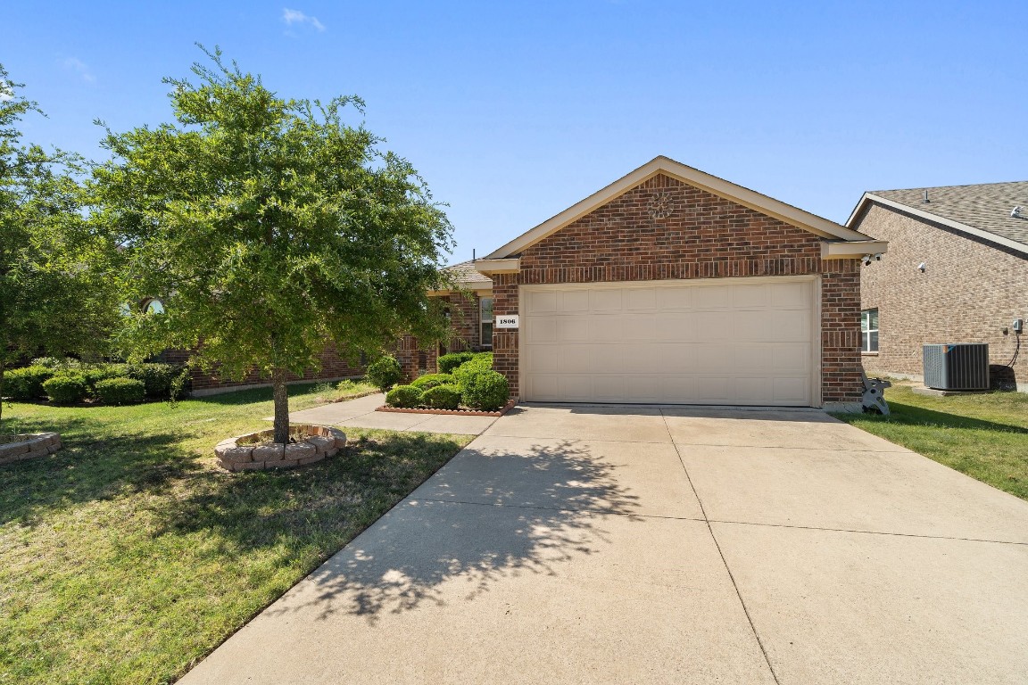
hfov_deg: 96.7
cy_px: 342
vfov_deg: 73.7
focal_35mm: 16
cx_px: 514
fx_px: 457
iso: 320
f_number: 9
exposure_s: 1/200
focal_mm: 16
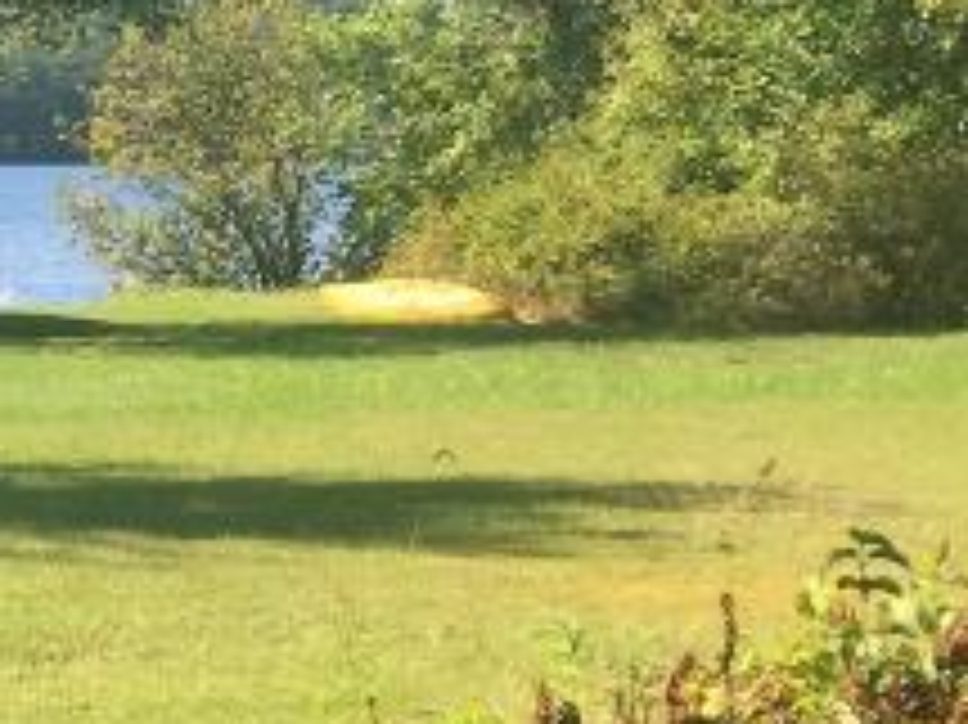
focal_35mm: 138
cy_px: -22
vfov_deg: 10.6
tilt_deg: +1.5
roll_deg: -1.0
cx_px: -612
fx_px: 3857
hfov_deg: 13.3
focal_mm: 4.15
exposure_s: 1/964
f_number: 2.2
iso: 32
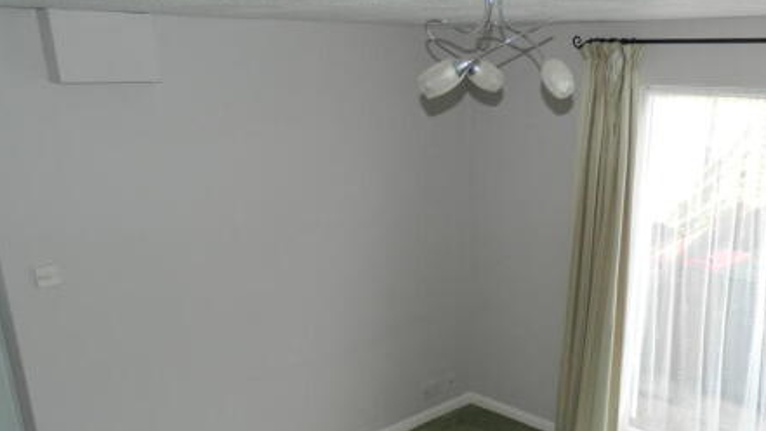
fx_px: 731
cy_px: 329
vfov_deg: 32.1
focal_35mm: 36
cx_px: 475
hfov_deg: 54.7
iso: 80
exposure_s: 1/50
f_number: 3.1
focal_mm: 4.5
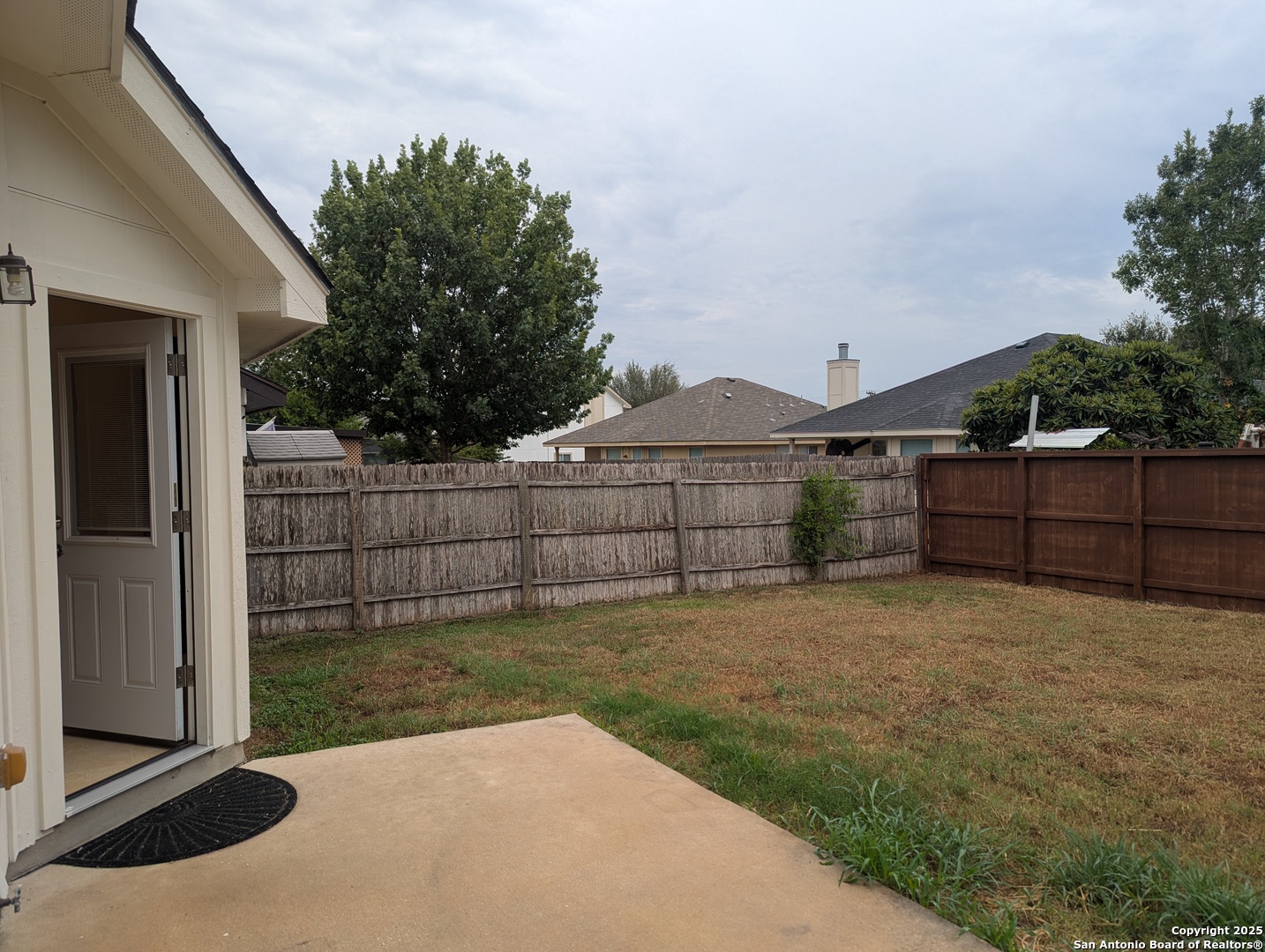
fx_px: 878
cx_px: 632
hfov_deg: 71.5
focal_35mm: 24
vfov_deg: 56.9
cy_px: 476
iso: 47
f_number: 1.85
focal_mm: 6.81
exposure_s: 1/386
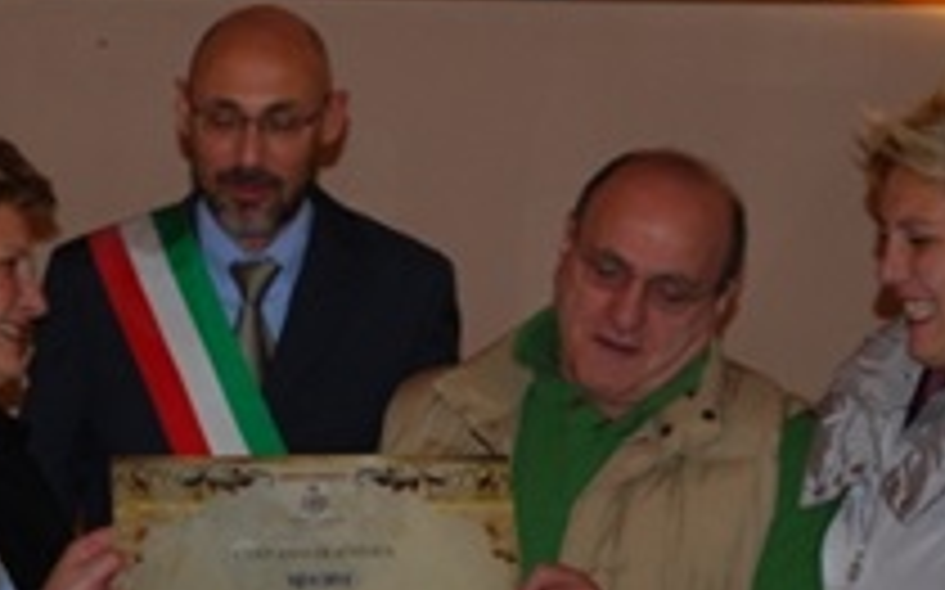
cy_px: 385
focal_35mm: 192
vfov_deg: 6.8
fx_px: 4946
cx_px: 360
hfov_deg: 10.9
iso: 320
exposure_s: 1/60
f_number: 5.6
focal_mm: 55
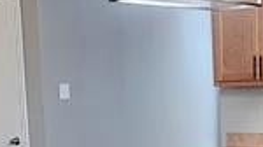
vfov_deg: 12.2
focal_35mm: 97
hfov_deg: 22.0
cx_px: 114
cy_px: 161
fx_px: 676
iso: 250
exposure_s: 1/60
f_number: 2.2
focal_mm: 2.2
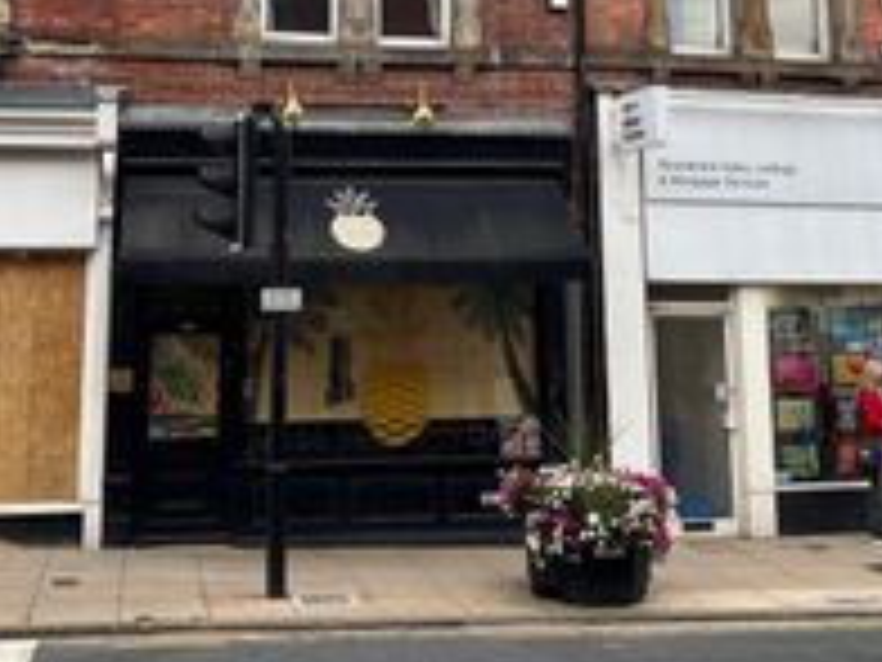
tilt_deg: +10.6
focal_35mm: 53
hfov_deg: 36.1
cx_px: 387
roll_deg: +0.6
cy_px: 81
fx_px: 1350
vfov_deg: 26.7
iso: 32
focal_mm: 5.96
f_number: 1.6
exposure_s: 1/121
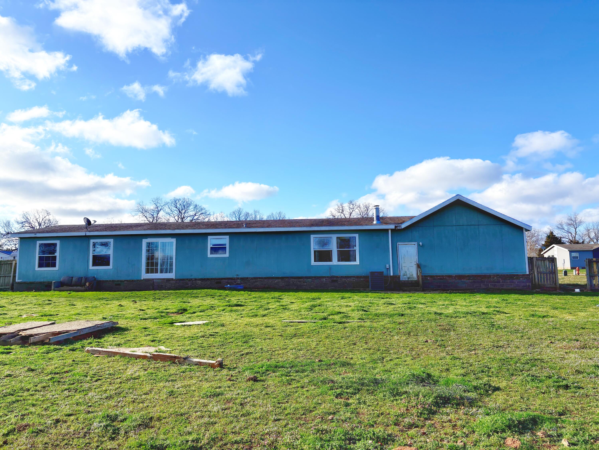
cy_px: 225
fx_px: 450
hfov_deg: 67.3
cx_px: 300
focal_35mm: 26
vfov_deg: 53.1
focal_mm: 5.96
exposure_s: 1/3125
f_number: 1.6
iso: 50
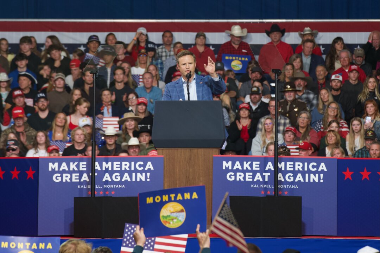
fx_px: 1625
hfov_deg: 13.3
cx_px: 190
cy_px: 126
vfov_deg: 8.9
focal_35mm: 154
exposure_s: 1/160
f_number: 4.5
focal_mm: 154
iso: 1600
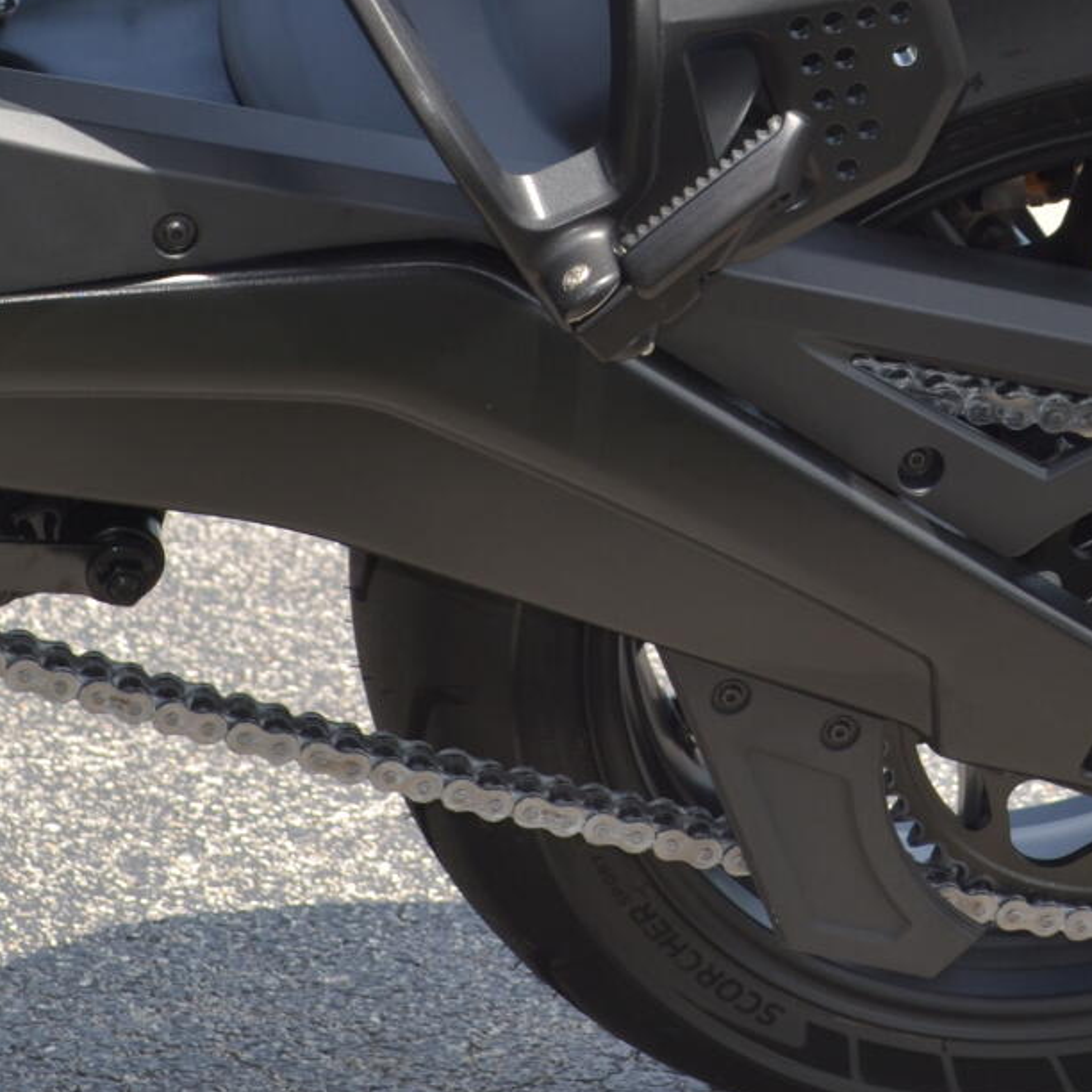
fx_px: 5354
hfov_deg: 11.6
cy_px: -38
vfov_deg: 11.5
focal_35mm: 150
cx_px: 898
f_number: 6.3
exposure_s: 1/200
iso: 100
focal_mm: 36
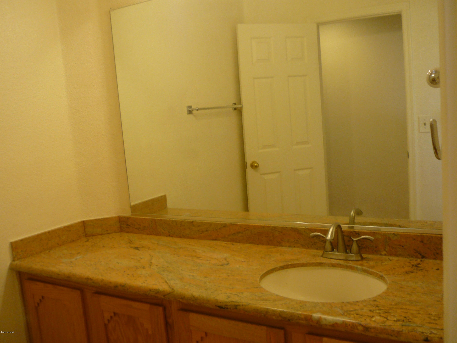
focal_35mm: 33
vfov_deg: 42.9
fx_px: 436
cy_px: 172
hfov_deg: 55.4
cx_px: 228
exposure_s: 1/30
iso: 200
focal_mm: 5.5
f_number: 2.8
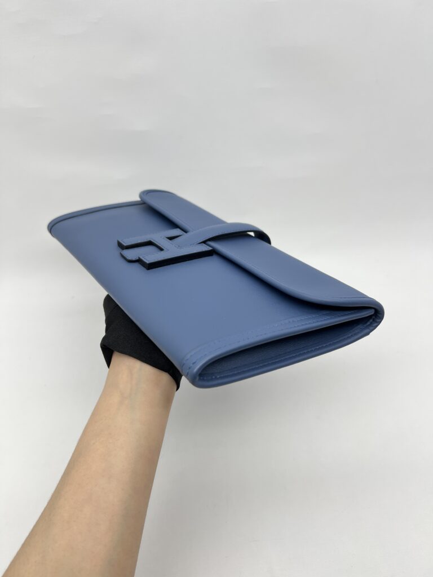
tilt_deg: -39.8
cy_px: 288
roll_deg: +2.0
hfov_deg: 53.1
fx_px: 434
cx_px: 216
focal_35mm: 26
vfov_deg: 67.3
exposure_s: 1/107
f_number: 1.5
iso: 32
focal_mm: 5.7
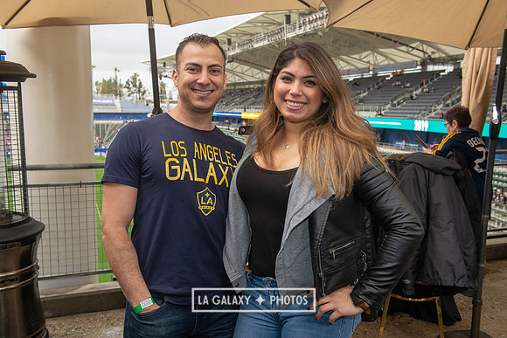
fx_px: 493
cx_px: 254
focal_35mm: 35
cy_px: 169
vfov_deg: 37.9
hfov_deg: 54.4
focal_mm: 35
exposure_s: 1/200
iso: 500
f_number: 7.1
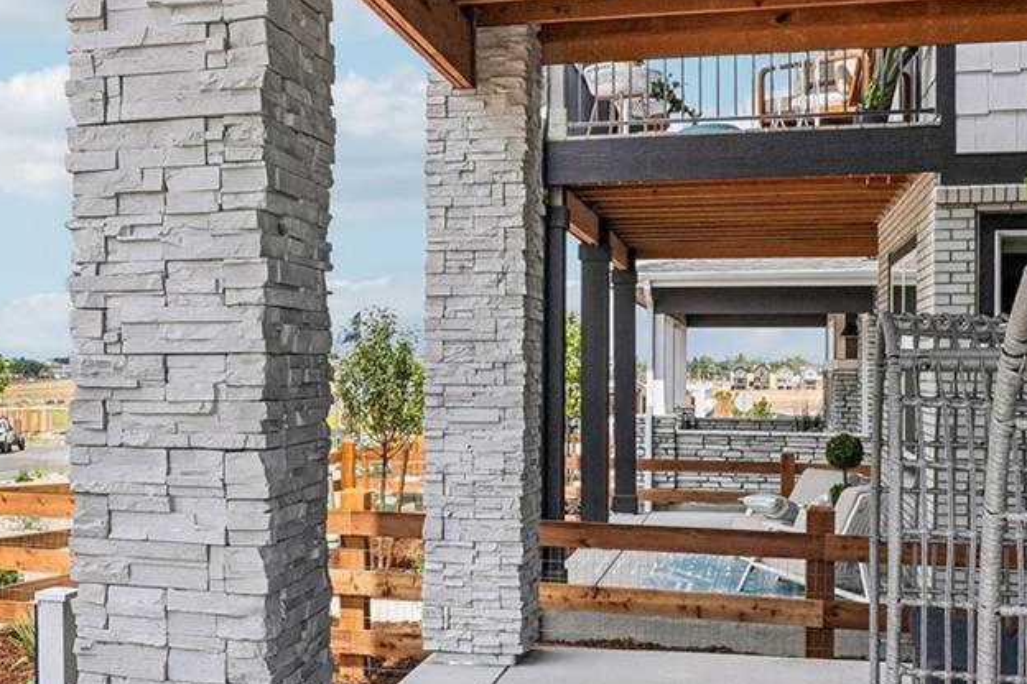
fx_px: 1206
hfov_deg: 45.6
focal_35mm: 42
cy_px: 319
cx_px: 369
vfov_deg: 31.7
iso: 100
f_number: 8
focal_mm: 11
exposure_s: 1/250
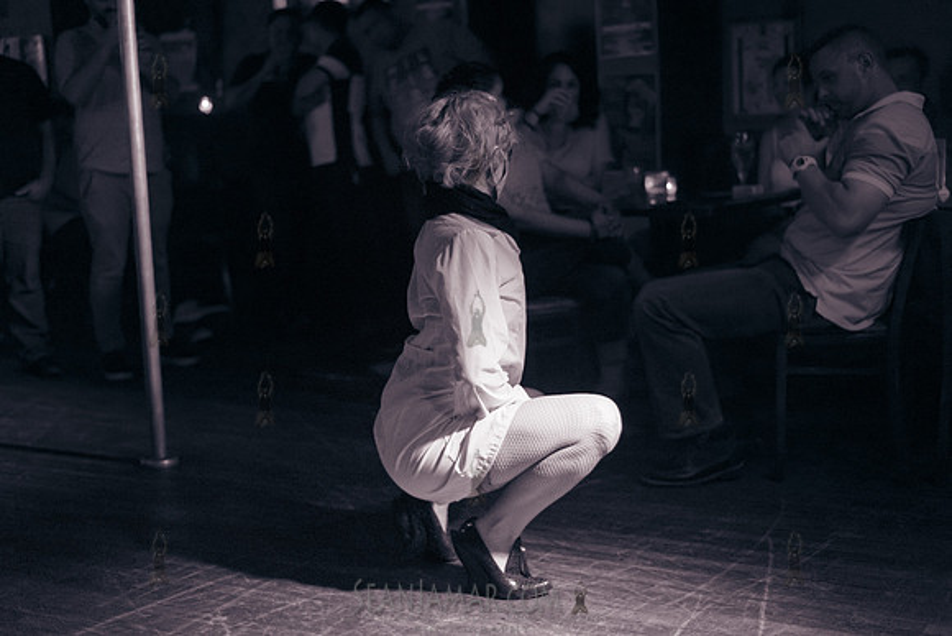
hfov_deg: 39.6
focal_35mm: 50
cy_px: 318
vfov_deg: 27.0
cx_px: 476
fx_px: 1322
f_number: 2
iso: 5000
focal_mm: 50
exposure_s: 1/400
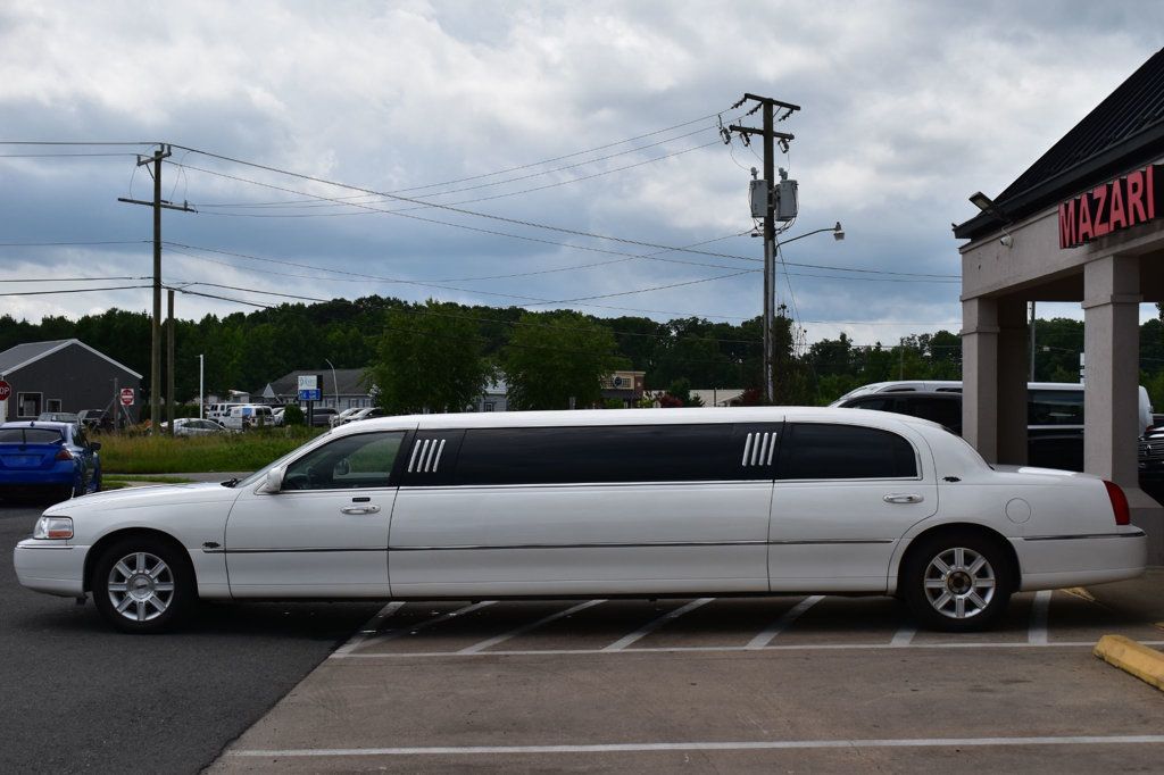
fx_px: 1503
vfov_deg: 28.9
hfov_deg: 42.3
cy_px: 388
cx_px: 582
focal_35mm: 46
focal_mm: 31
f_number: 11
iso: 200
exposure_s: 1/500
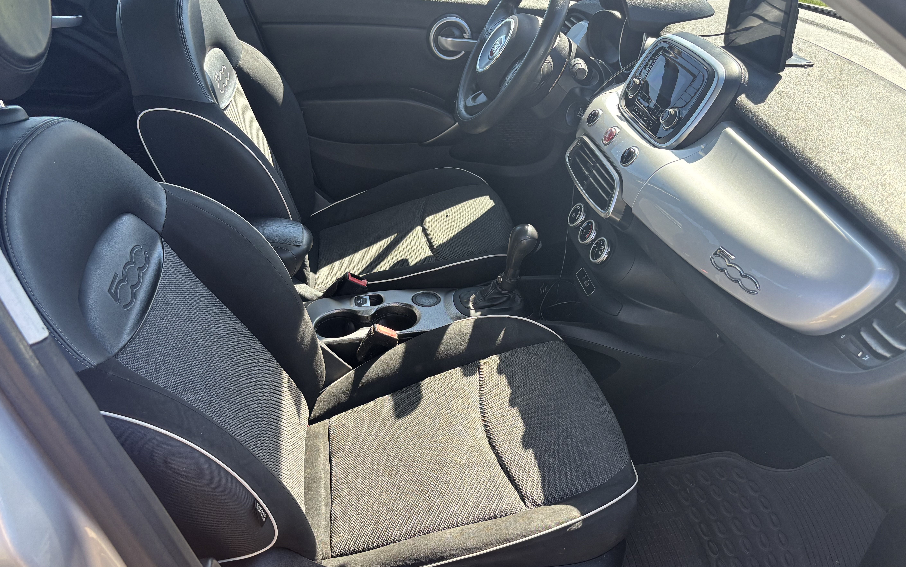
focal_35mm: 28
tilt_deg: -33.1
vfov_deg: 44.5
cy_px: 307
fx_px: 691
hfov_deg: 66.5
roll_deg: -2.1
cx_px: 454
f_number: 1.6
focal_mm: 5.96
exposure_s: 1/307
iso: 50
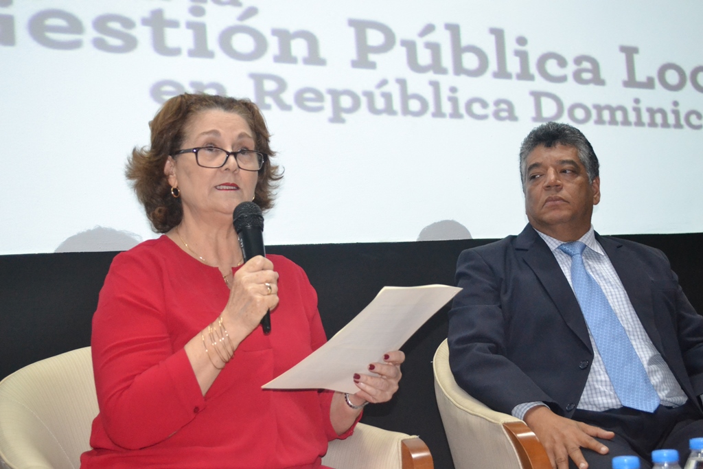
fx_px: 1055
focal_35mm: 54
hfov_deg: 36.9
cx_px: 352
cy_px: 234
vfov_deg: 25.1
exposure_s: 1/60
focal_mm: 36
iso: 3200
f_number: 5
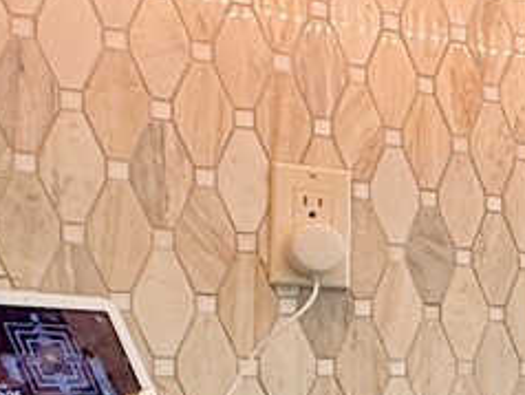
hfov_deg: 16.0
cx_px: 1065
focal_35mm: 94
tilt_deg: +1.3
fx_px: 1427
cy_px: 393
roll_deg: +0.4
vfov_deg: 15.5
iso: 80
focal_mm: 2.22
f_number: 2.2
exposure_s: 1/120
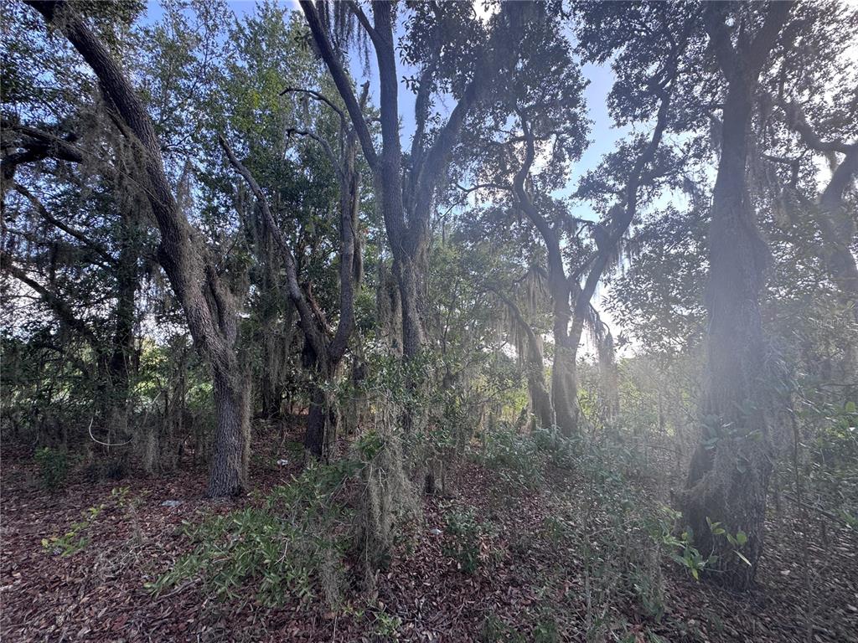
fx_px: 347
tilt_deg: +7.9
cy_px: 322
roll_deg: -0.7
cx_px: 429
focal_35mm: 14
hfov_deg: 102.1
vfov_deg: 85.7
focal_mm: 2.22
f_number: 2.2
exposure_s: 1/119
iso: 40
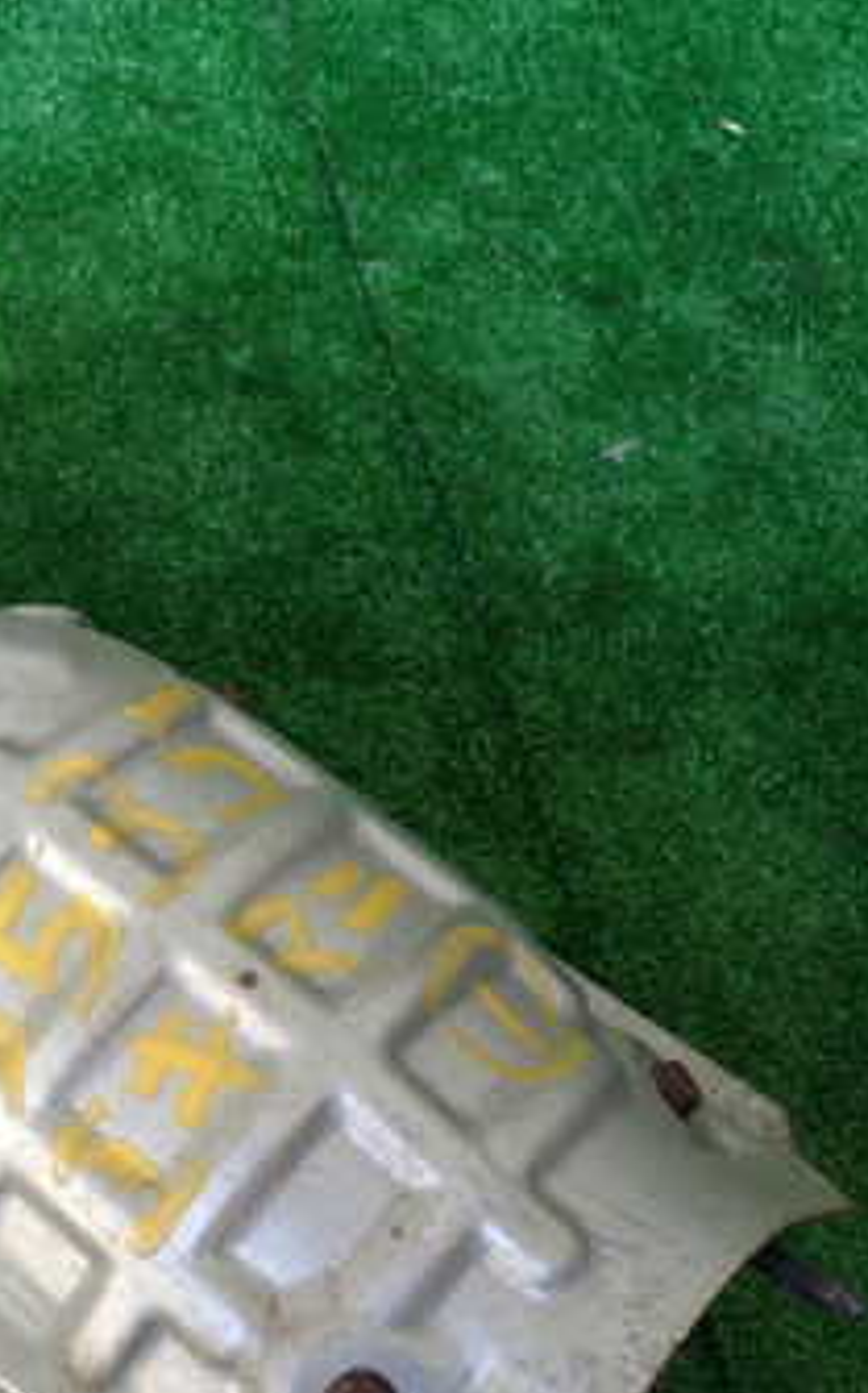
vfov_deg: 35.5
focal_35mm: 57
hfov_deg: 21.7
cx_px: -58
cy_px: 865
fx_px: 2160
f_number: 2.3
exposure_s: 1/80
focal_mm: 5.4
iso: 200
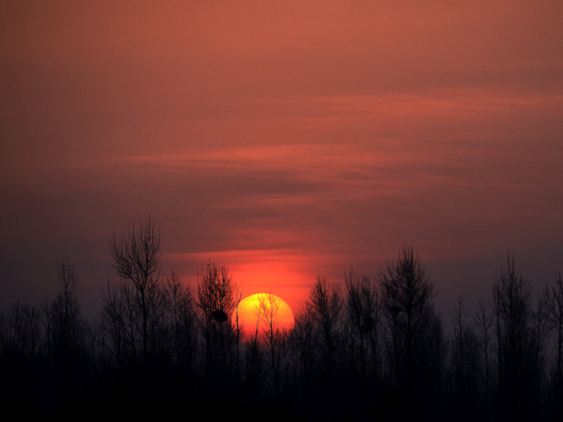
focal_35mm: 406
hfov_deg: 4.9
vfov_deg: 3.7
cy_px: 223
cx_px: 369
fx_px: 6601
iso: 500
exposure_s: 1/1000
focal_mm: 200
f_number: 5.6
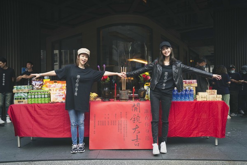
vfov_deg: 38.9
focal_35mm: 34
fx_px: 233
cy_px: 82
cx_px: 124
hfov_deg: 55.8
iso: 1000
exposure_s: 1/160
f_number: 5
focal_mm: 34
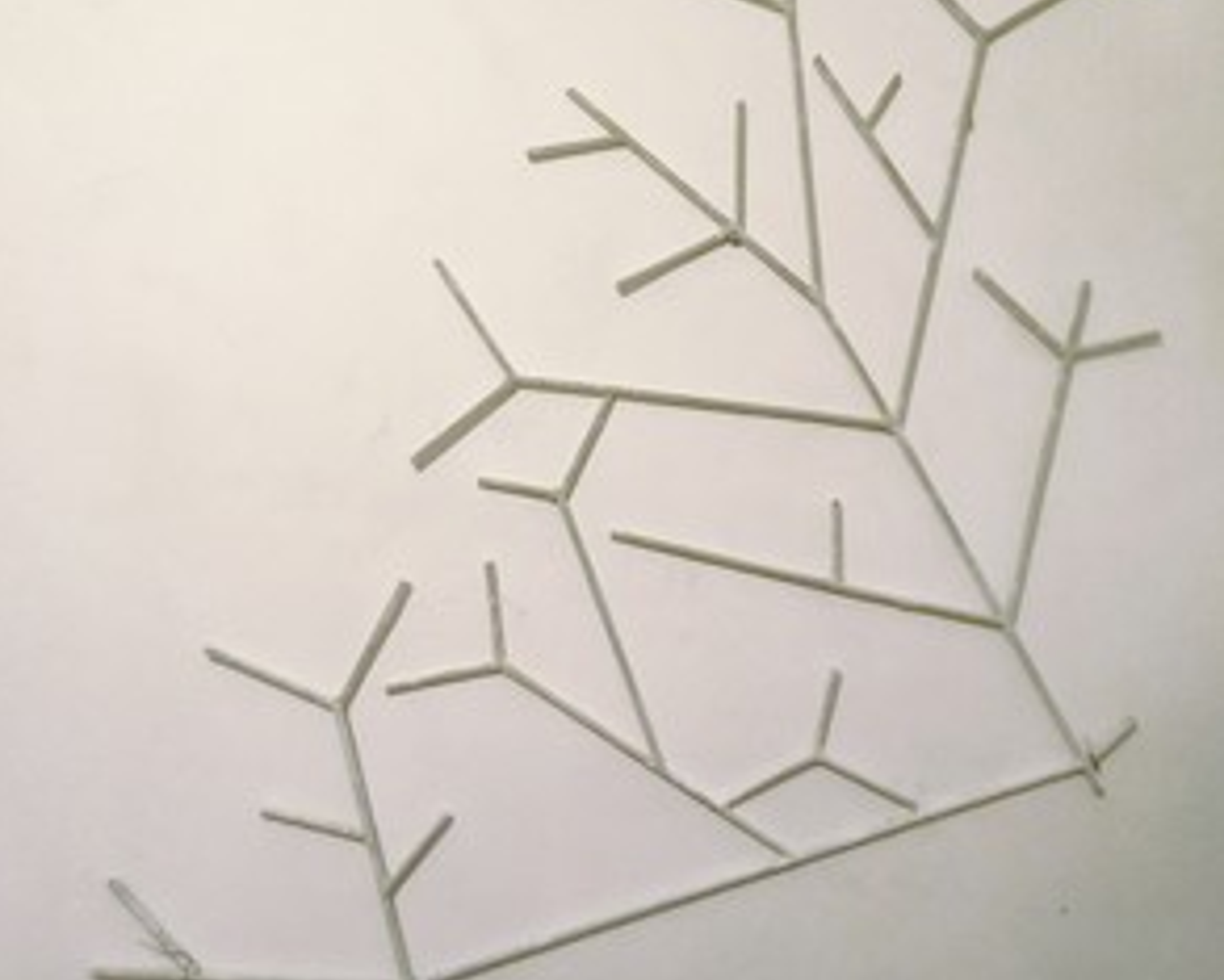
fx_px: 725
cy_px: 480
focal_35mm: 20
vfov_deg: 68.1
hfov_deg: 80.3
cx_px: 604
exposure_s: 1/20
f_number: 2.2
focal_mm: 1.65
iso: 1000
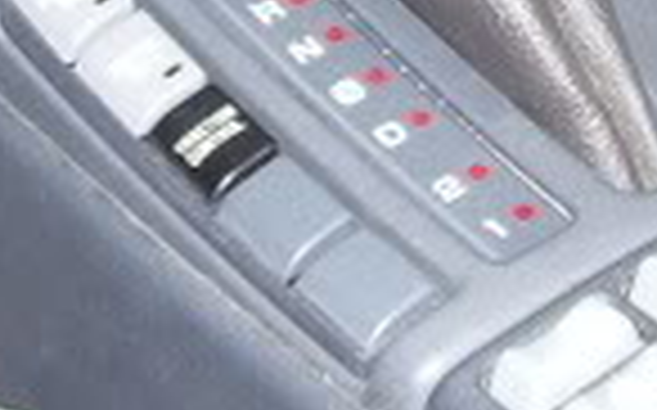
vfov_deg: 8.0
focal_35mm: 158
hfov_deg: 13.2
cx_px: 544
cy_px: -302
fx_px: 2827
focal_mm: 5.6
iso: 80
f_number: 2.7
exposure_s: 1/60
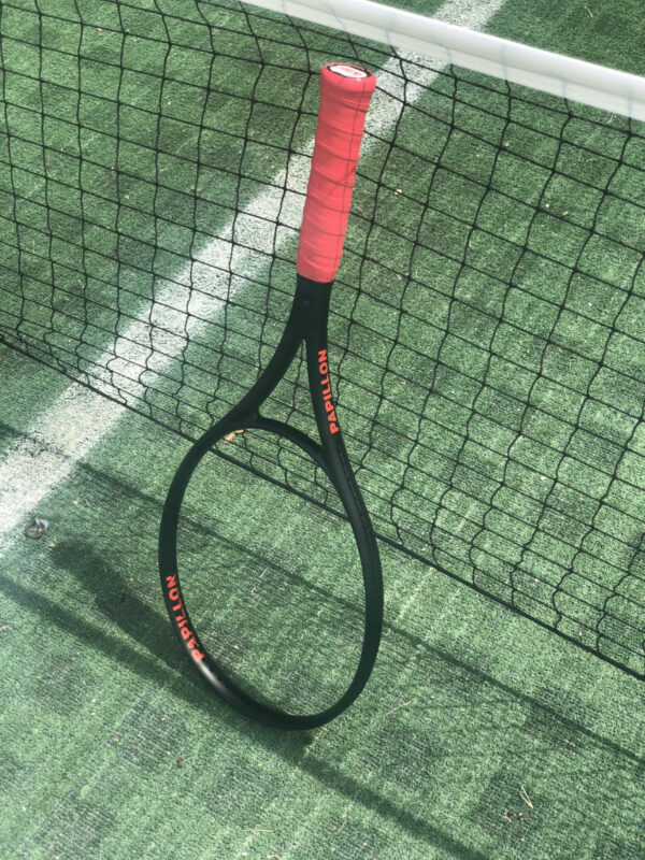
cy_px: 430
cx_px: 322
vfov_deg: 36.8
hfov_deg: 28.0
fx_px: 1292
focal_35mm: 52
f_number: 2.4
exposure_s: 1/600
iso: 16
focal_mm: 6
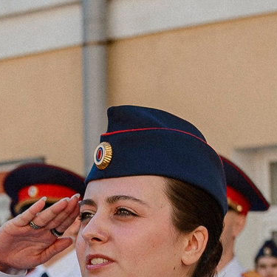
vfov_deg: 8.5
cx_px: -157
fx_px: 1838
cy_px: 383
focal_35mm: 203
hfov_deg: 8.4
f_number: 4
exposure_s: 1/500
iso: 100
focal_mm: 35
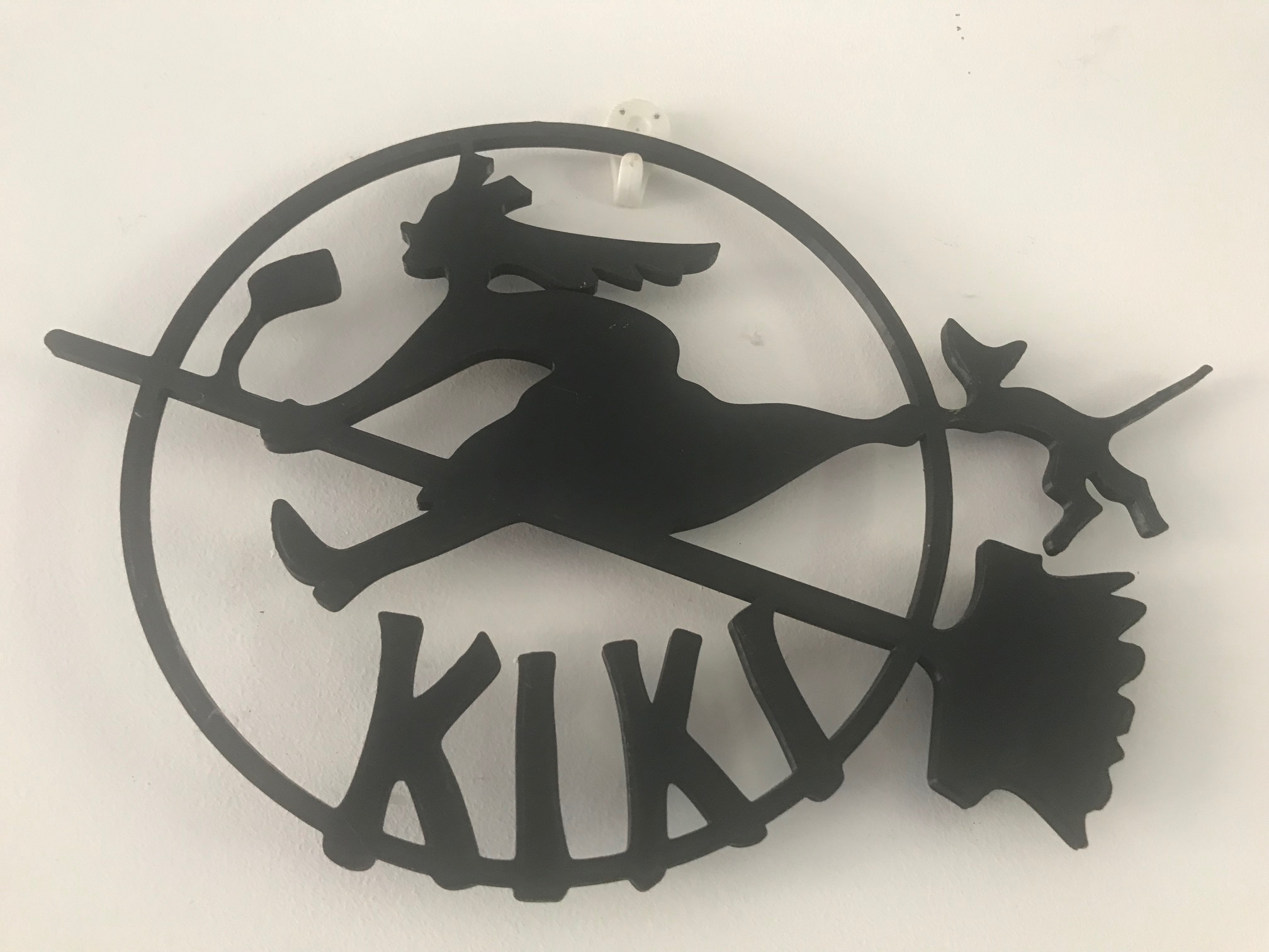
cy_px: 476
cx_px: 634
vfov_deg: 49.7
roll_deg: +1.2
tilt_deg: +22.0
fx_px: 1026
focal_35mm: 28
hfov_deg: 63.4
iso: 40
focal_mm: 3.99
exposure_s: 1/17
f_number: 1.8
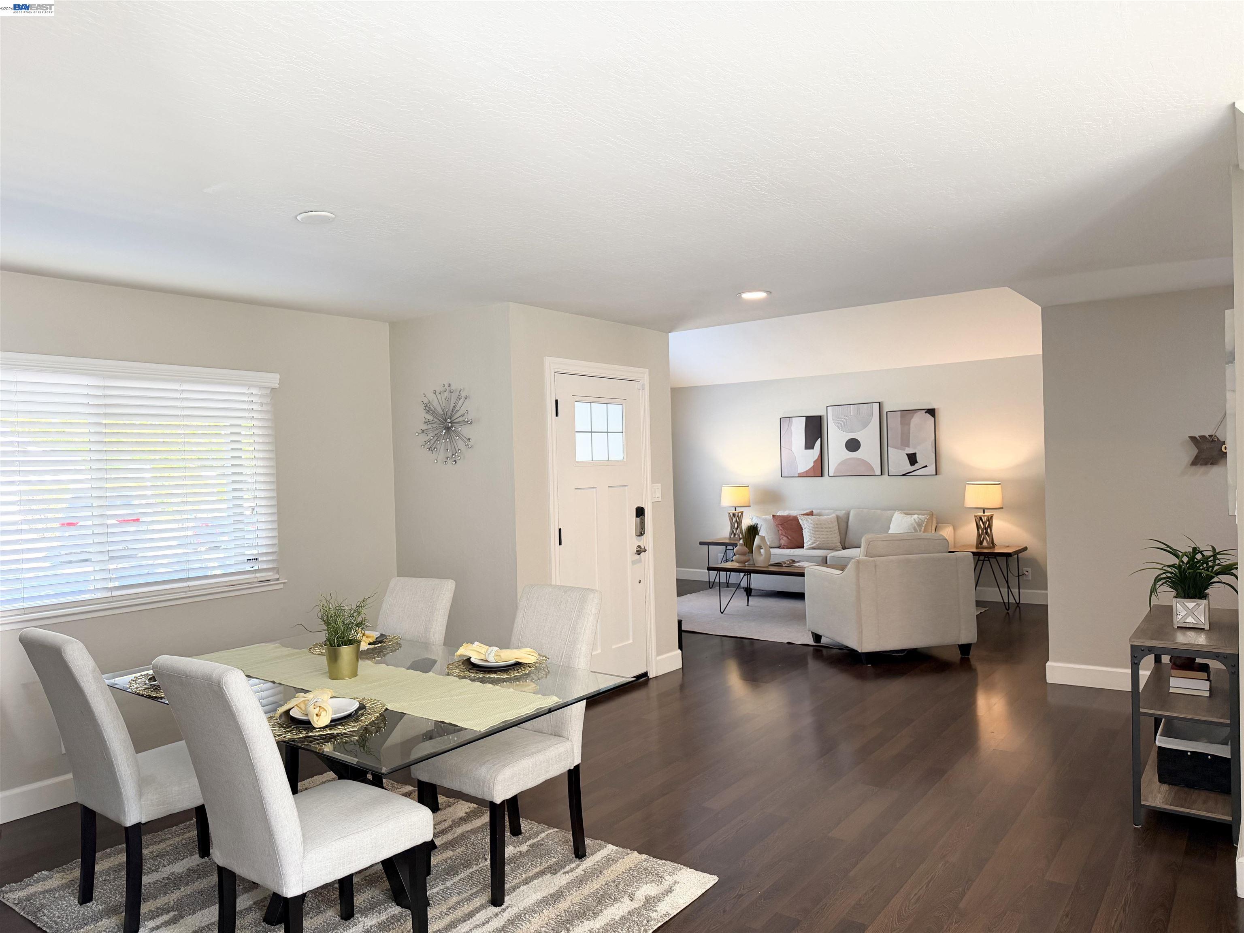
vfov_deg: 56.8
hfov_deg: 71.6
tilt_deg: -0.2
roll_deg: +2.0
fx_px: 862
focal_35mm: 24
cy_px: 466
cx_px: 622
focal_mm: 6.76
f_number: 1.78
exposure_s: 1/120
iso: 250
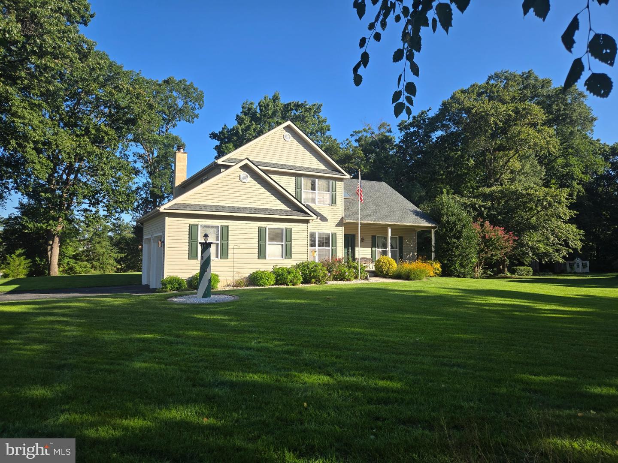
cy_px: 232
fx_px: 411
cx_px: 309
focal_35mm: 23
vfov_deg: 58.9
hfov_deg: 73.9
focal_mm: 5.4
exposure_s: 1/1081
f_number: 1.8
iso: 25
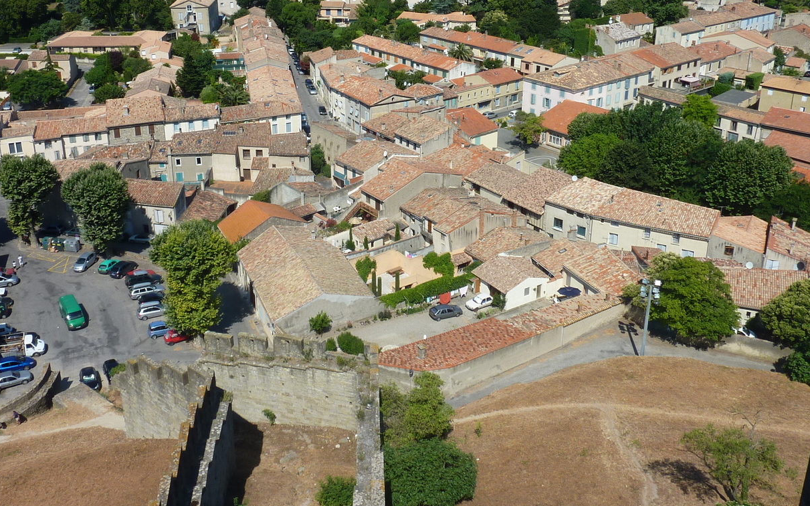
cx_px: 366
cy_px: 162
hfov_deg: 55.2
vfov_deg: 35.9
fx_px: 773
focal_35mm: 35
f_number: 5.6
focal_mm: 4.1
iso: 80
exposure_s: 1/400
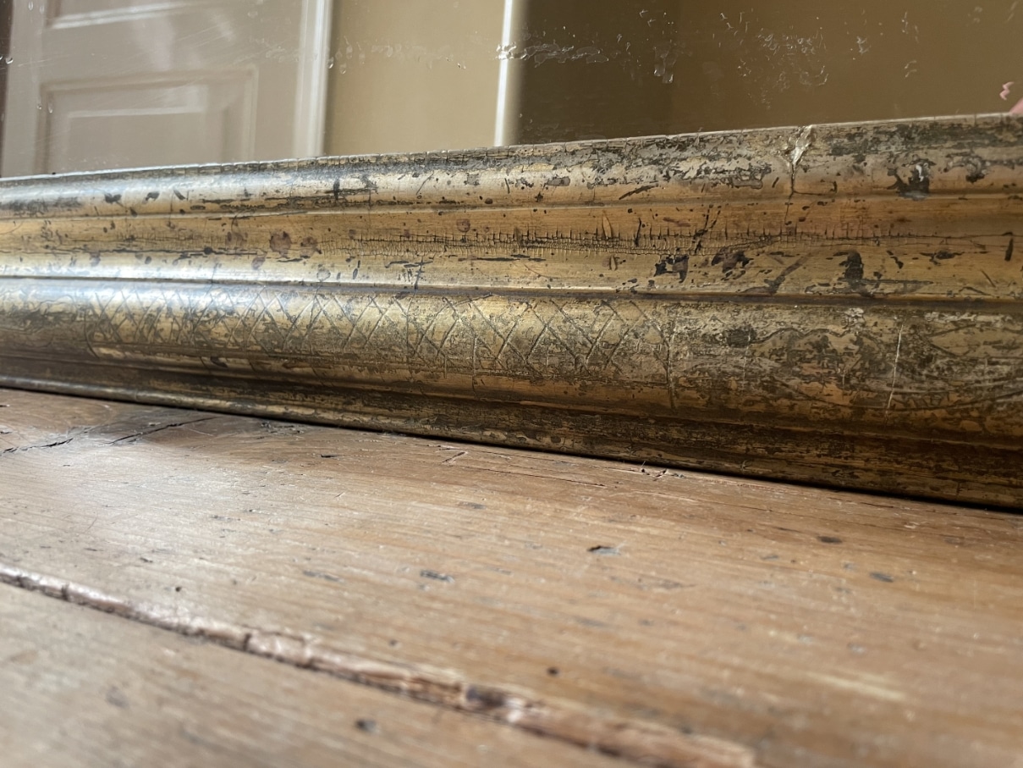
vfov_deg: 53.1
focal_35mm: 26
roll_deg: +0.6
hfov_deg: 67.3
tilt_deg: -10.6
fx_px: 768
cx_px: 512
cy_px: 384
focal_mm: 4.2
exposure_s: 1/77
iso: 125
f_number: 1.6
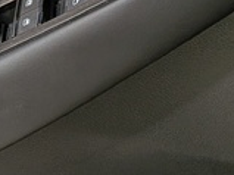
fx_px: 1047
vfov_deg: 9.6
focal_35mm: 155
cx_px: -43
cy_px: 116
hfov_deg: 12.5
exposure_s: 1/120
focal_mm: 4.53
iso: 133
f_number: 1.7
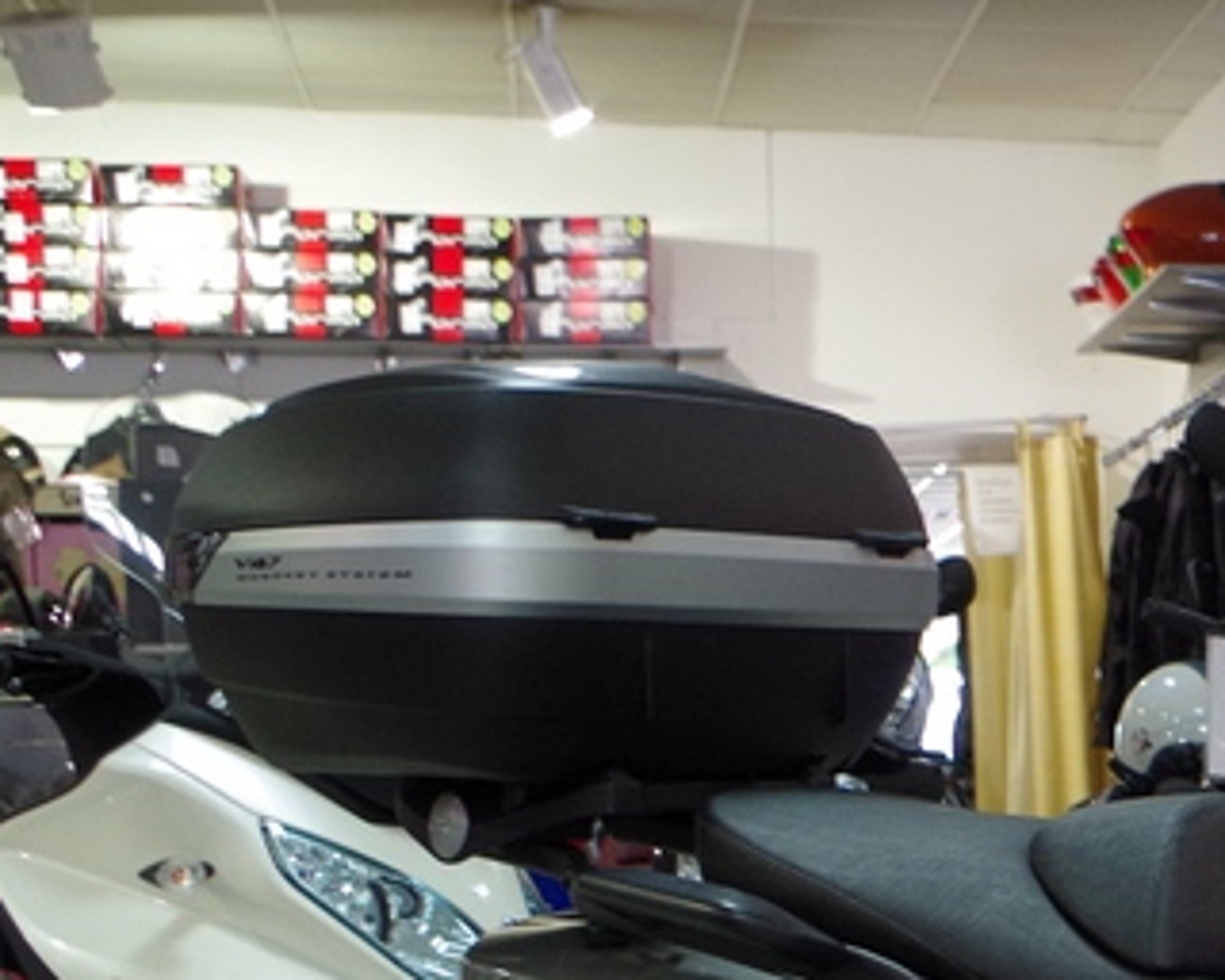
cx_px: 1941
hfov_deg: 17.9
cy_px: 1125
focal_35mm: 93
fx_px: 3372
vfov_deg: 16.0
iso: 800
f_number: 5.6
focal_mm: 21.25
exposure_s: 1/25
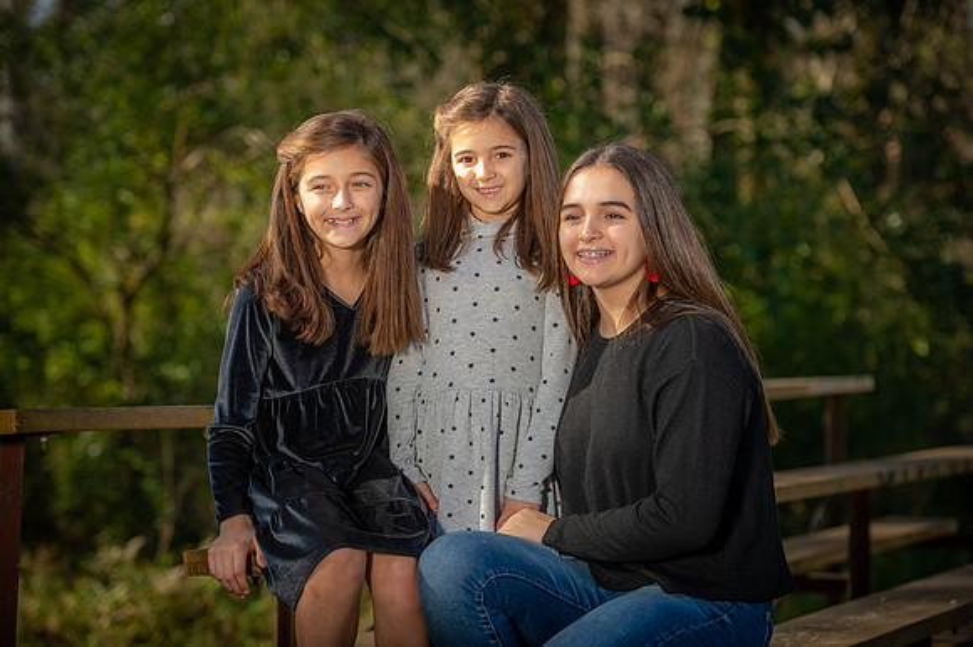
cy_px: 324
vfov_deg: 13.0
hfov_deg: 19.5
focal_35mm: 105
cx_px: 486
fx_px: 2836
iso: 50
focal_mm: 105
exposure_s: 1/250
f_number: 3.5
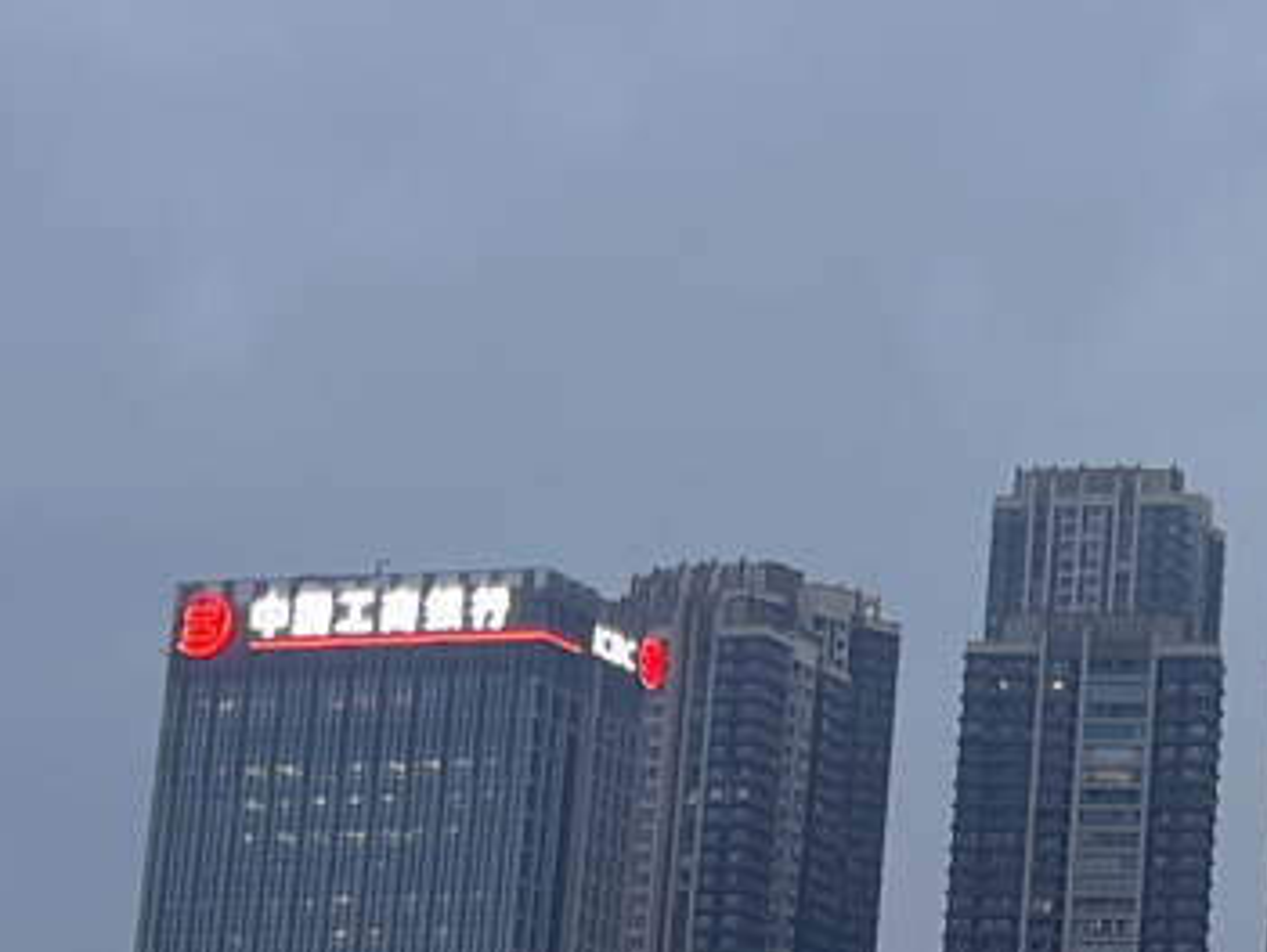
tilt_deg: +16.1
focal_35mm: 148
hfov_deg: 12.6
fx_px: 5423
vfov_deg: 10.0
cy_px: 220
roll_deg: -1.2
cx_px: 1920
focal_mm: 5.7
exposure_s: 1/101
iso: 50
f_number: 1.5
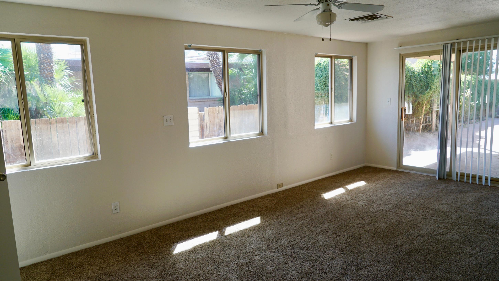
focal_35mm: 26
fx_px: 344
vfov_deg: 44.4
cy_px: 138
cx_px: 252
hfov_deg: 71.9
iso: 250
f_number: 4
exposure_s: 1/160
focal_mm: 24
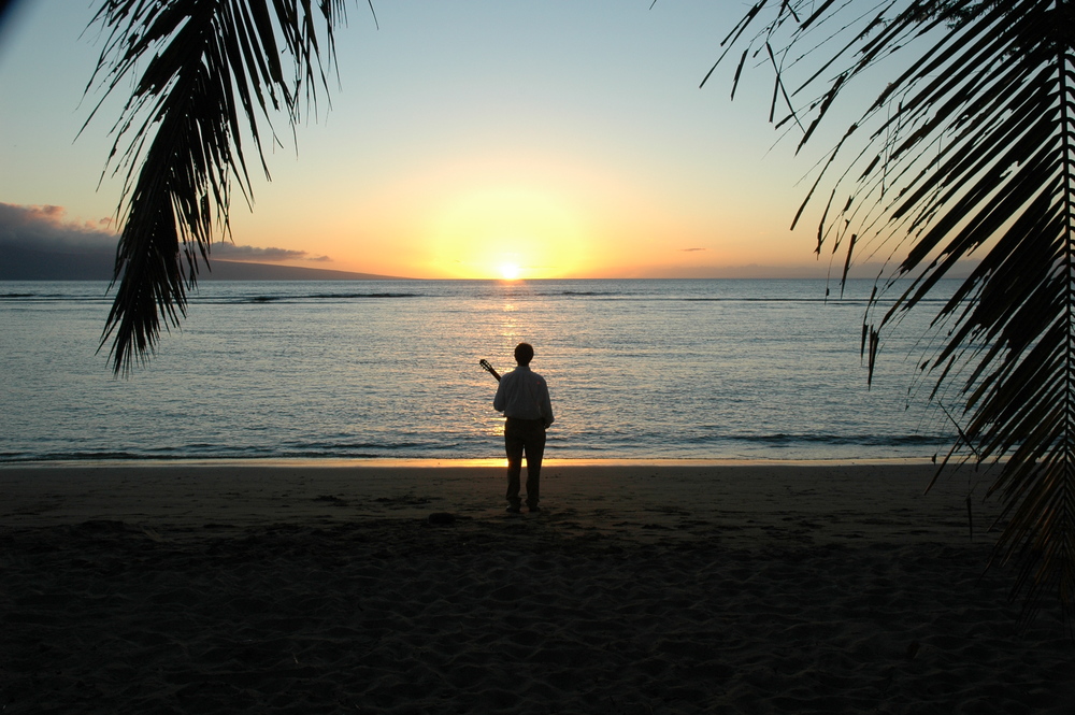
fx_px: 1074
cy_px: 358
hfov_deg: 53.2
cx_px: 538
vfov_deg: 36.8
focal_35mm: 36
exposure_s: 1/100
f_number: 10
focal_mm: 24
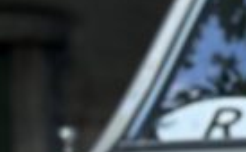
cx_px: 580
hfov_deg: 7.6
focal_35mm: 259
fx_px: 1733
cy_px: 327
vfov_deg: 4.9
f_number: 1.78
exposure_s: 1/604
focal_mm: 6.86
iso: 80
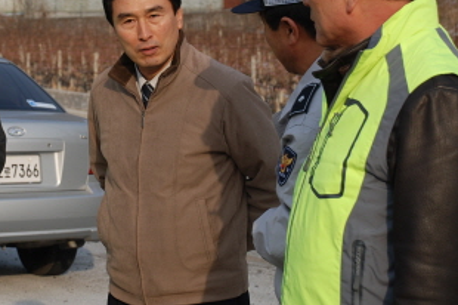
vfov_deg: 10.8
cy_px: 73
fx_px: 1601
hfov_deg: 16.2
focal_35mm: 126
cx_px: 118
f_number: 8
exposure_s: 1/200
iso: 100
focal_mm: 52
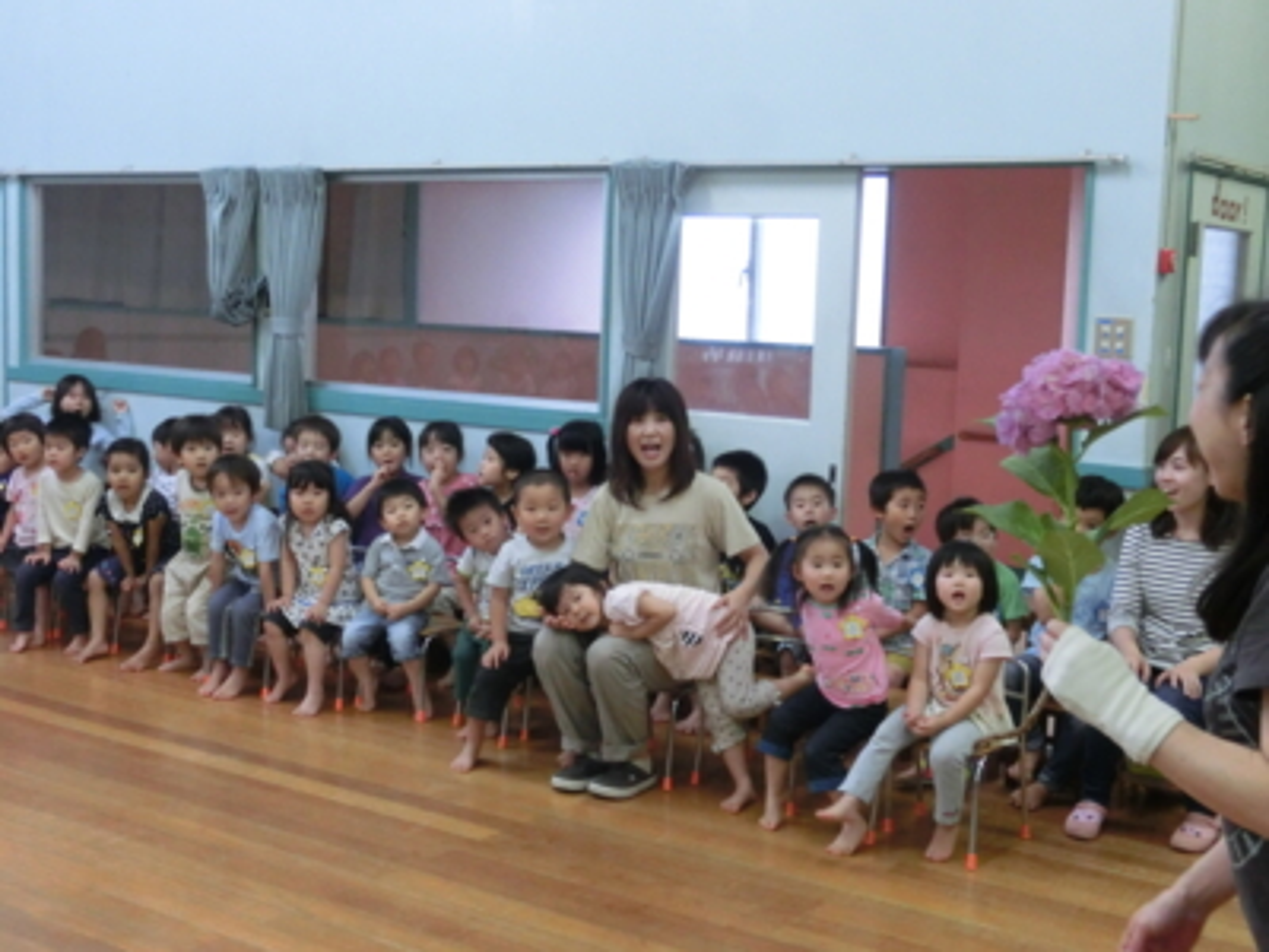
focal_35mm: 47
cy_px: 476
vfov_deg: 30.9
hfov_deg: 40.4
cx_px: 634
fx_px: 1723
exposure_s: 1/60
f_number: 4.2
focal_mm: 8.29
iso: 800
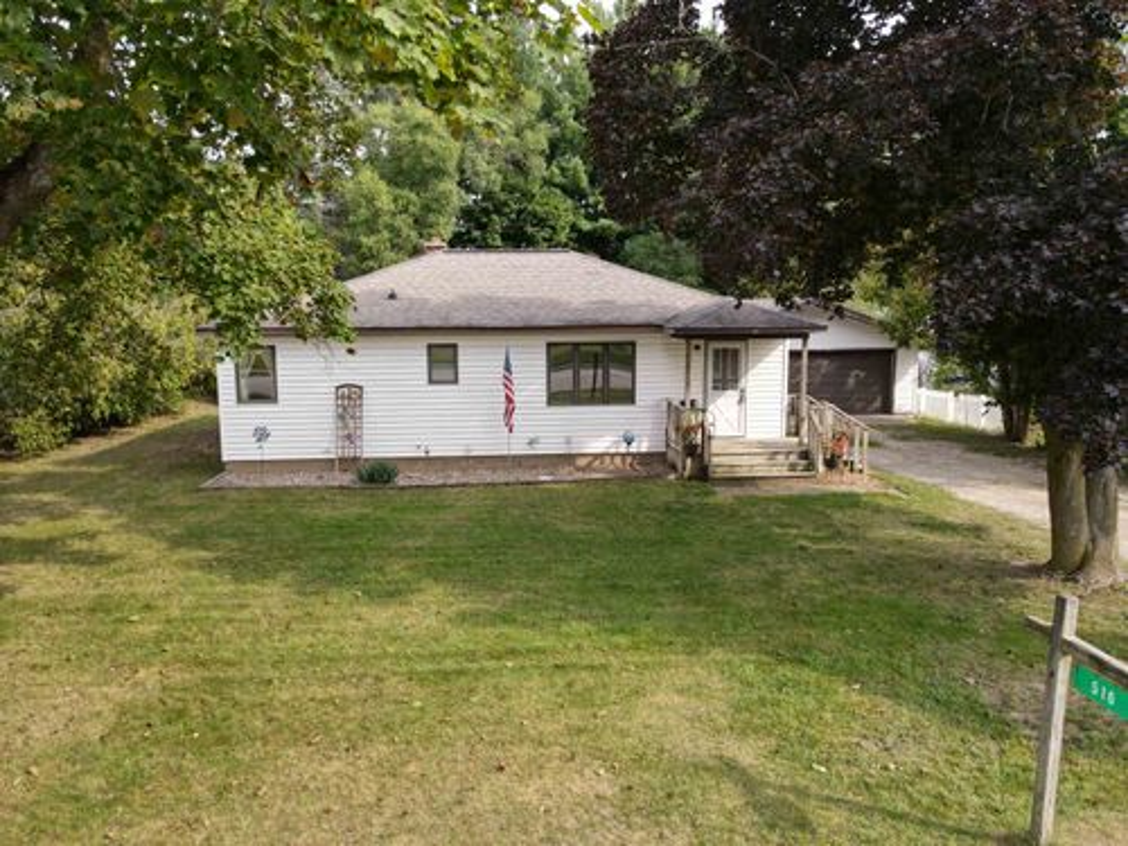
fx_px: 782
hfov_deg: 71.6
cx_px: 564
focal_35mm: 24
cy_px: 423
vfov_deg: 56.8
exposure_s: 1/125
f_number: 2.8
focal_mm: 4.5
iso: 100
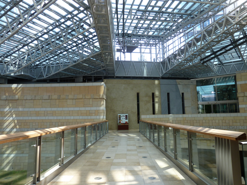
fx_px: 178
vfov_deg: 54.9
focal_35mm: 25
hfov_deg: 69.4
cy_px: 92
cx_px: 124
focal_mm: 4.1
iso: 80
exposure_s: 1/80
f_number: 3.3
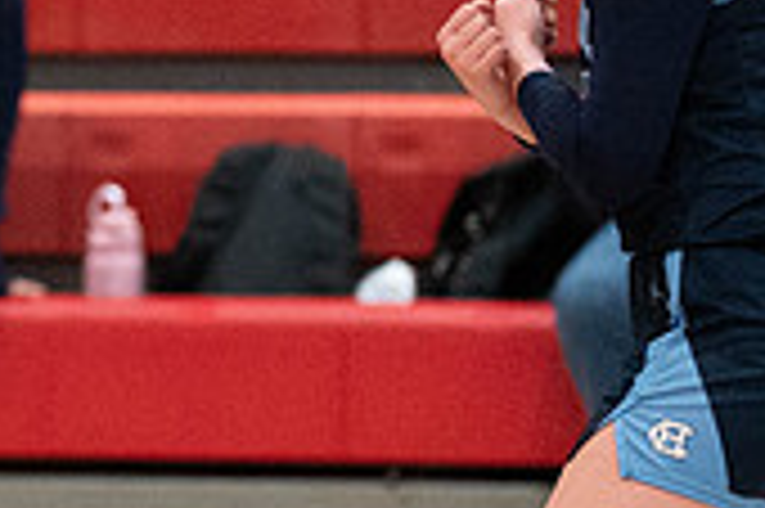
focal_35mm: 1051
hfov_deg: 2.0
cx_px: -82
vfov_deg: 1.3
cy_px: 162
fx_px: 22312
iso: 5000
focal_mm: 200
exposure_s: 1/1000
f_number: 2.8
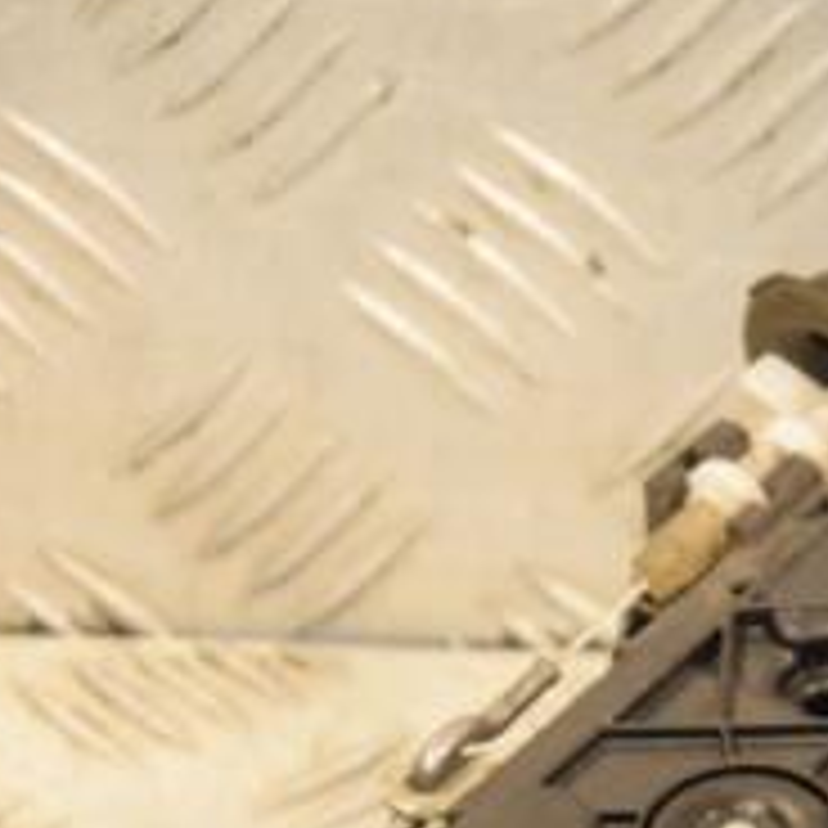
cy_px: 842
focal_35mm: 332
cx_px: 1278
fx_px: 8985
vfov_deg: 5.3
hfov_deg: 5.2
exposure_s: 1/100
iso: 800
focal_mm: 80
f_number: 5.3
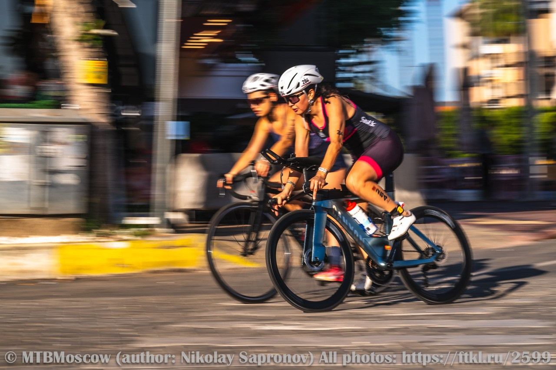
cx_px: 278
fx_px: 1699
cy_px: 185
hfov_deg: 18.6
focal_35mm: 110
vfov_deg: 12.4
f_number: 13
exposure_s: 1/60
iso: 32
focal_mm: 110
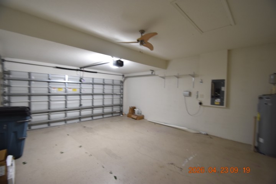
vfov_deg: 77.3
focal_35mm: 15
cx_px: 138
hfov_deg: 100.4
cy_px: 92
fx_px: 115
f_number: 3.5
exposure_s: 1/4
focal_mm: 10
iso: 800
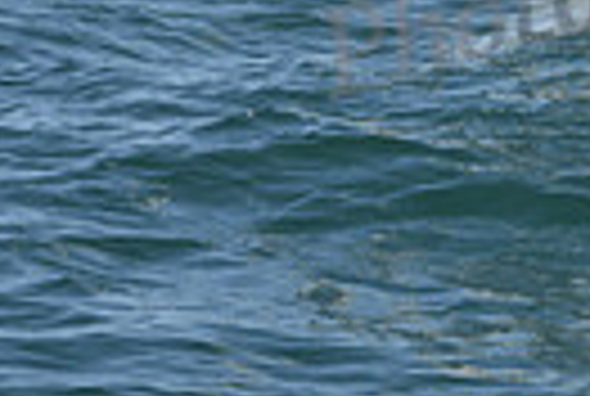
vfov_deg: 4.4
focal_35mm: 309
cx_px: 1194
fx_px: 5076
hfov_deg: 6.5
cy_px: -317
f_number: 9
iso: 250
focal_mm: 70
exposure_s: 1/1000
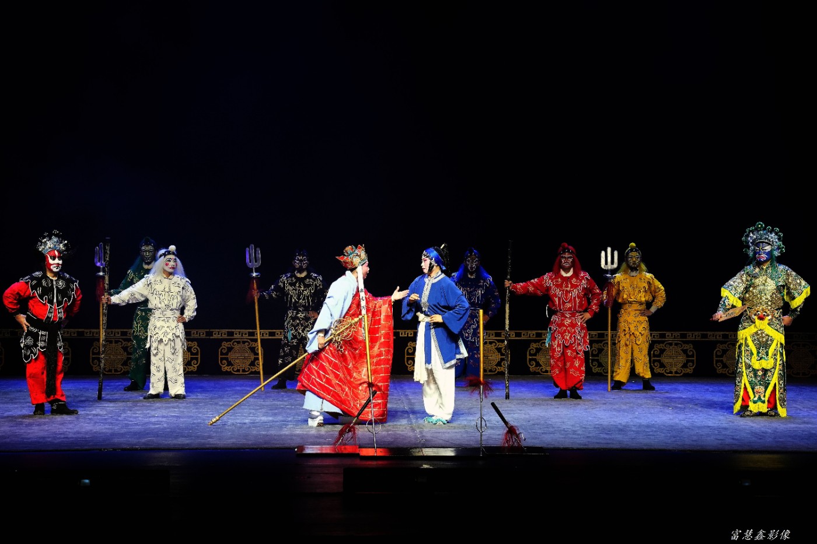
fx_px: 1906
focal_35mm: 84
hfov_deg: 24.2
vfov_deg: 16.3
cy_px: 272
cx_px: 408
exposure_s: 1/200
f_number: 5
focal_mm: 84
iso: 2500
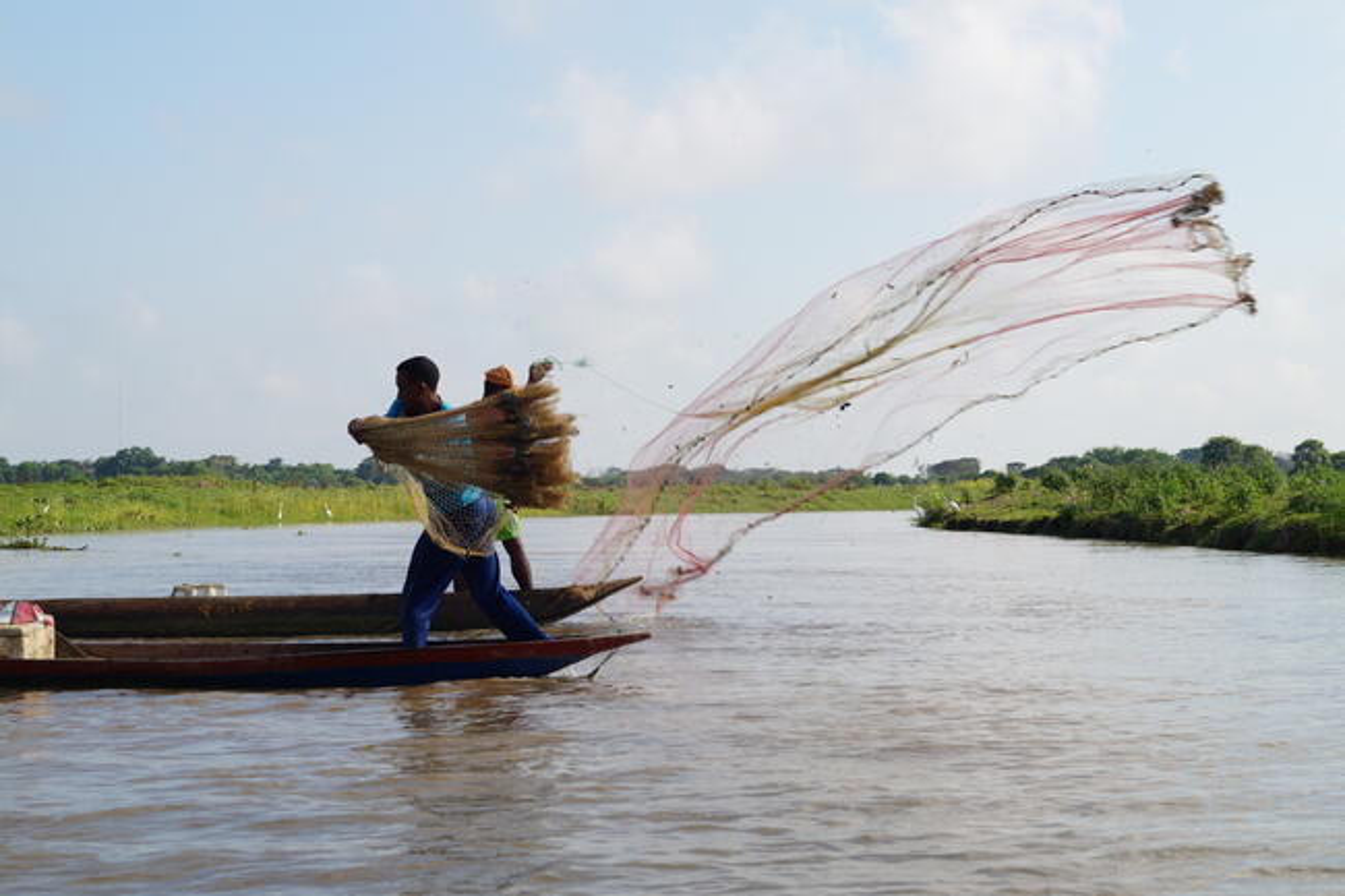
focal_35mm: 82
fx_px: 3081
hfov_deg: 24.6
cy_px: 448
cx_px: 672
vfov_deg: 16.5
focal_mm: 55
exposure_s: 1/160
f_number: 10
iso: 100
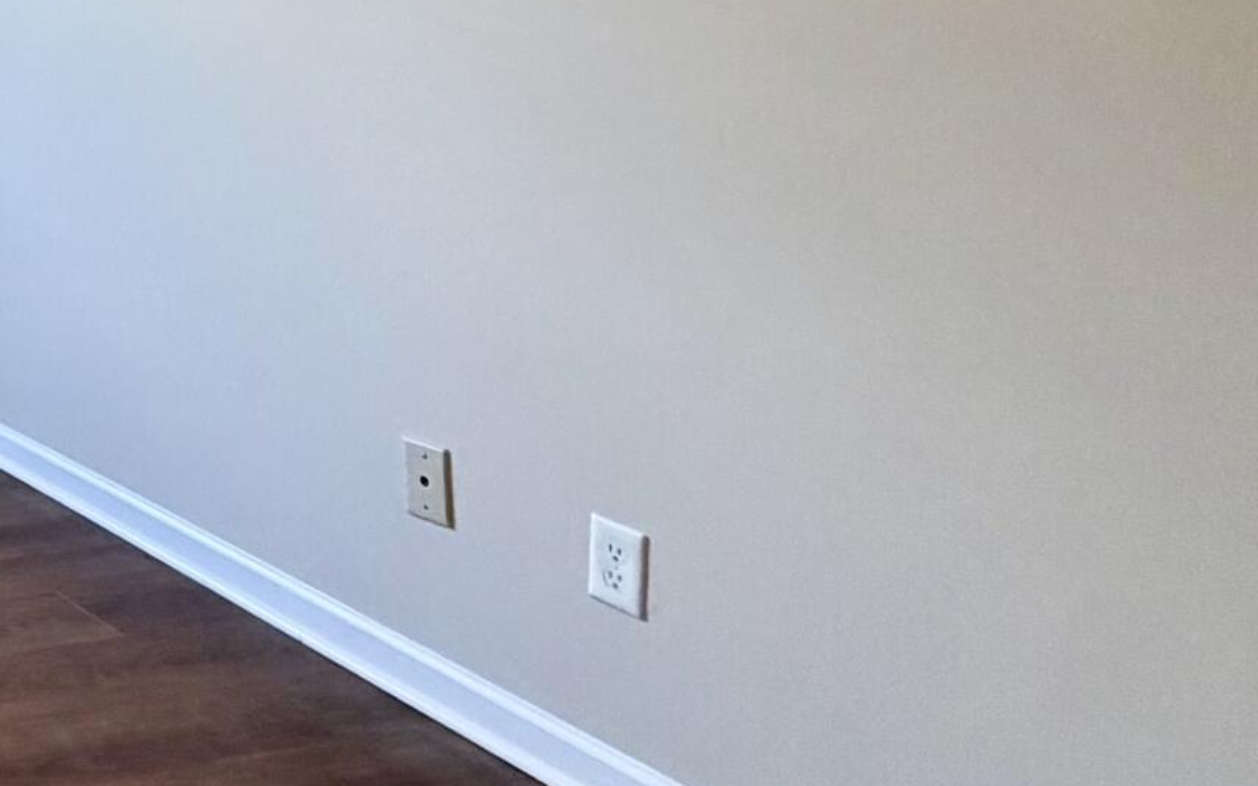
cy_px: -131
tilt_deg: -0.6
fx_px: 1783
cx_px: -711
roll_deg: +0.9
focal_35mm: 52
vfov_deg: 23.0
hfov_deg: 26.1
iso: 320
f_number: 2.2
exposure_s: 1/120
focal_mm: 2.22
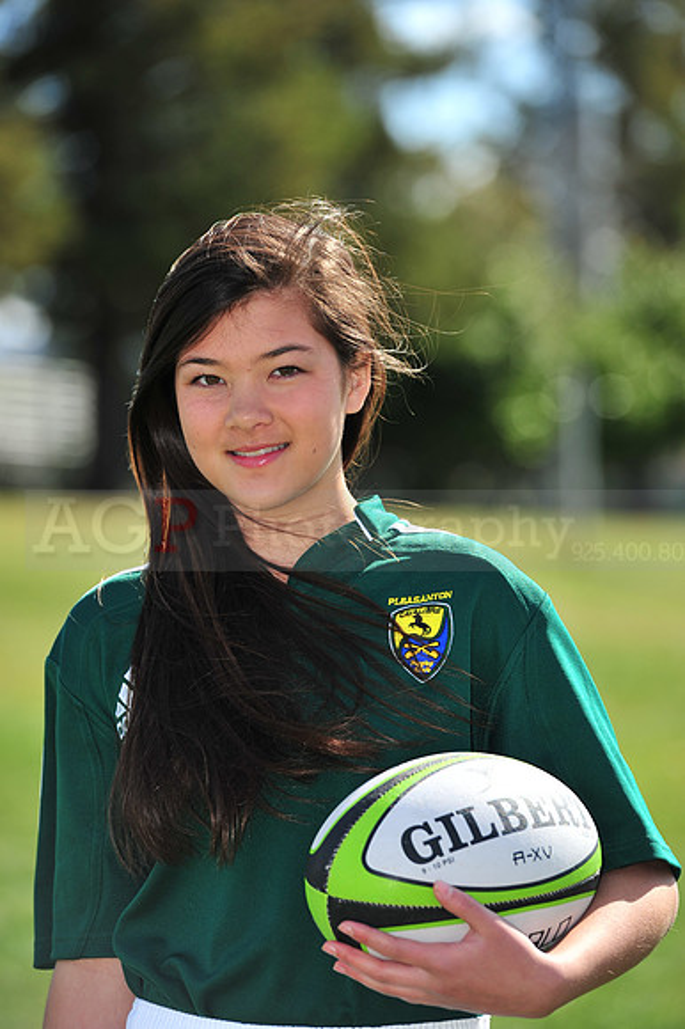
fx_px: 5715
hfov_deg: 6.9
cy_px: 514
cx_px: 342
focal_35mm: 200
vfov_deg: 10.3
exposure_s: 1/1000
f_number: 4.5
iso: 200
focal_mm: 200
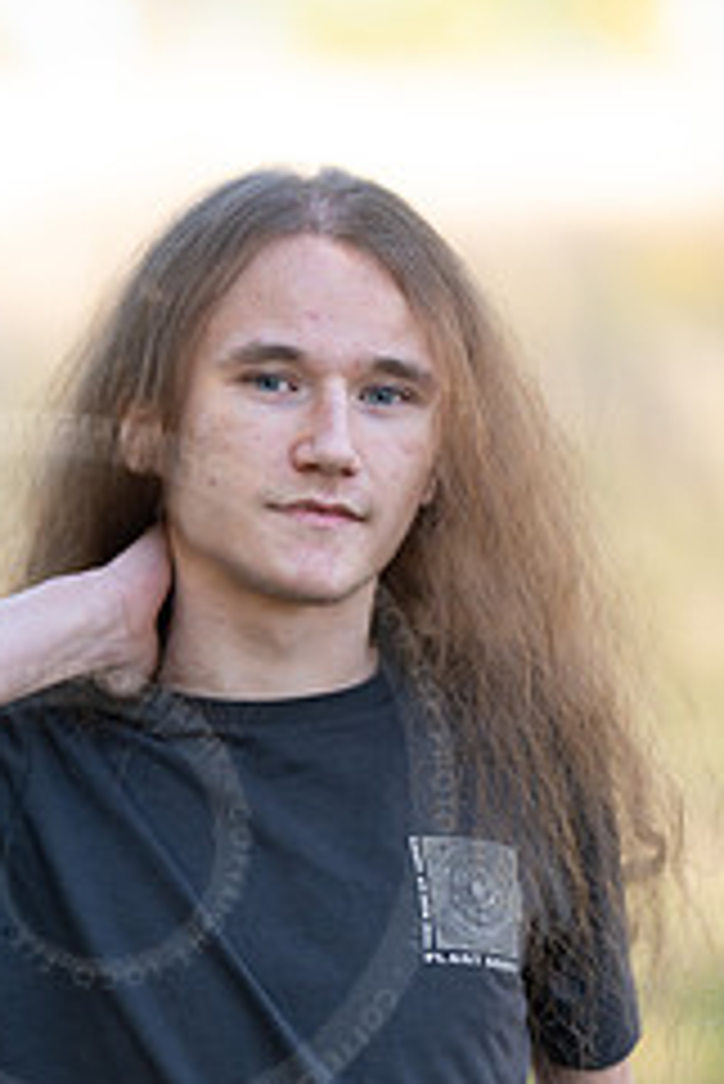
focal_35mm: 237
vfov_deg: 8.7
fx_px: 7139
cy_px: 958
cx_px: 144
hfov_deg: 5.8
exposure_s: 1/500
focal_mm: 85
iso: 80
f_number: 1.2
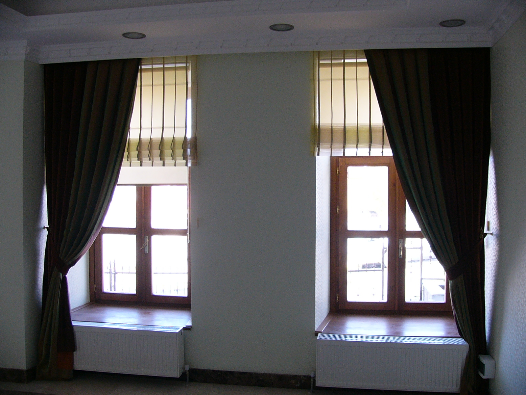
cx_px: 263
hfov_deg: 52.6
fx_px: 532
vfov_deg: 40.7
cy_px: 198
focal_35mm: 35
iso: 150
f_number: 2.8
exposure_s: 1/60
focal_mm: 4.6
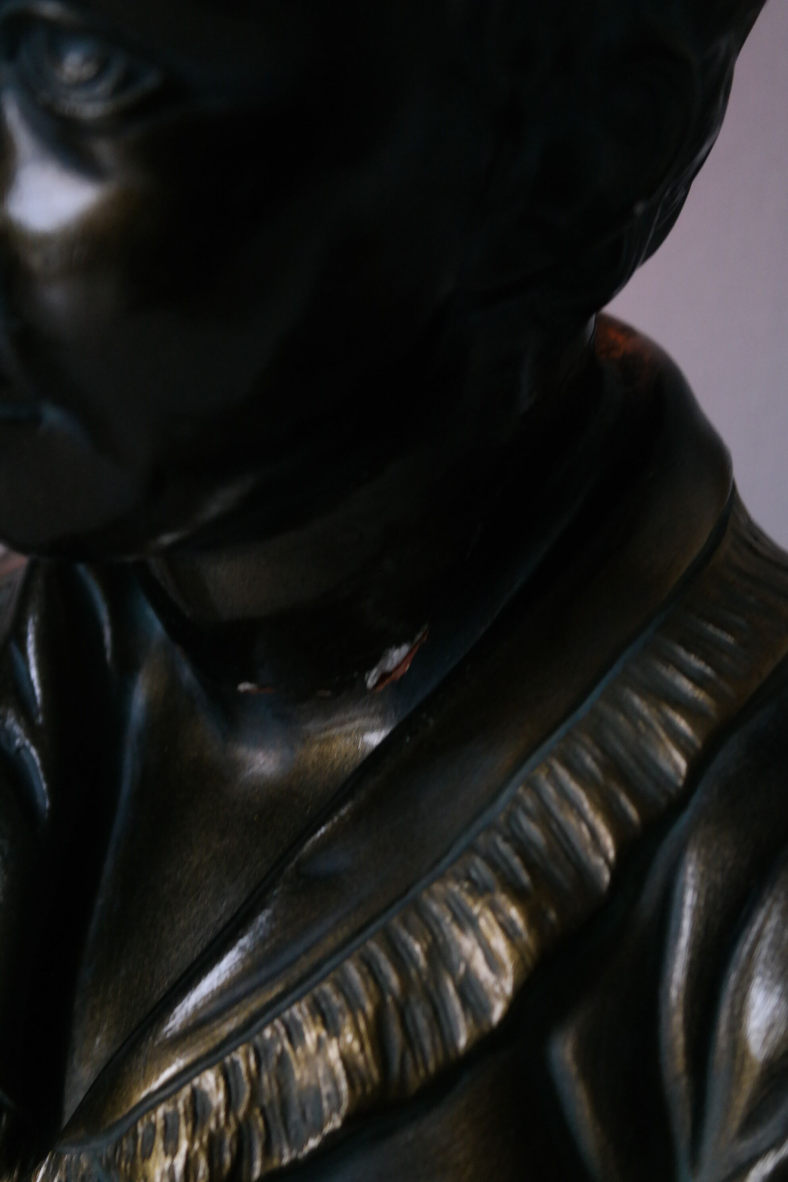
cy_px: 591
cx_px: 394
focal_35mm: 77
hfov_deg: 17.7
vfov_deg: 26.3
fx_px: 2528
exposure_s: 1/30
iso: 1600
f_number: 5.6
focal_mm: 50
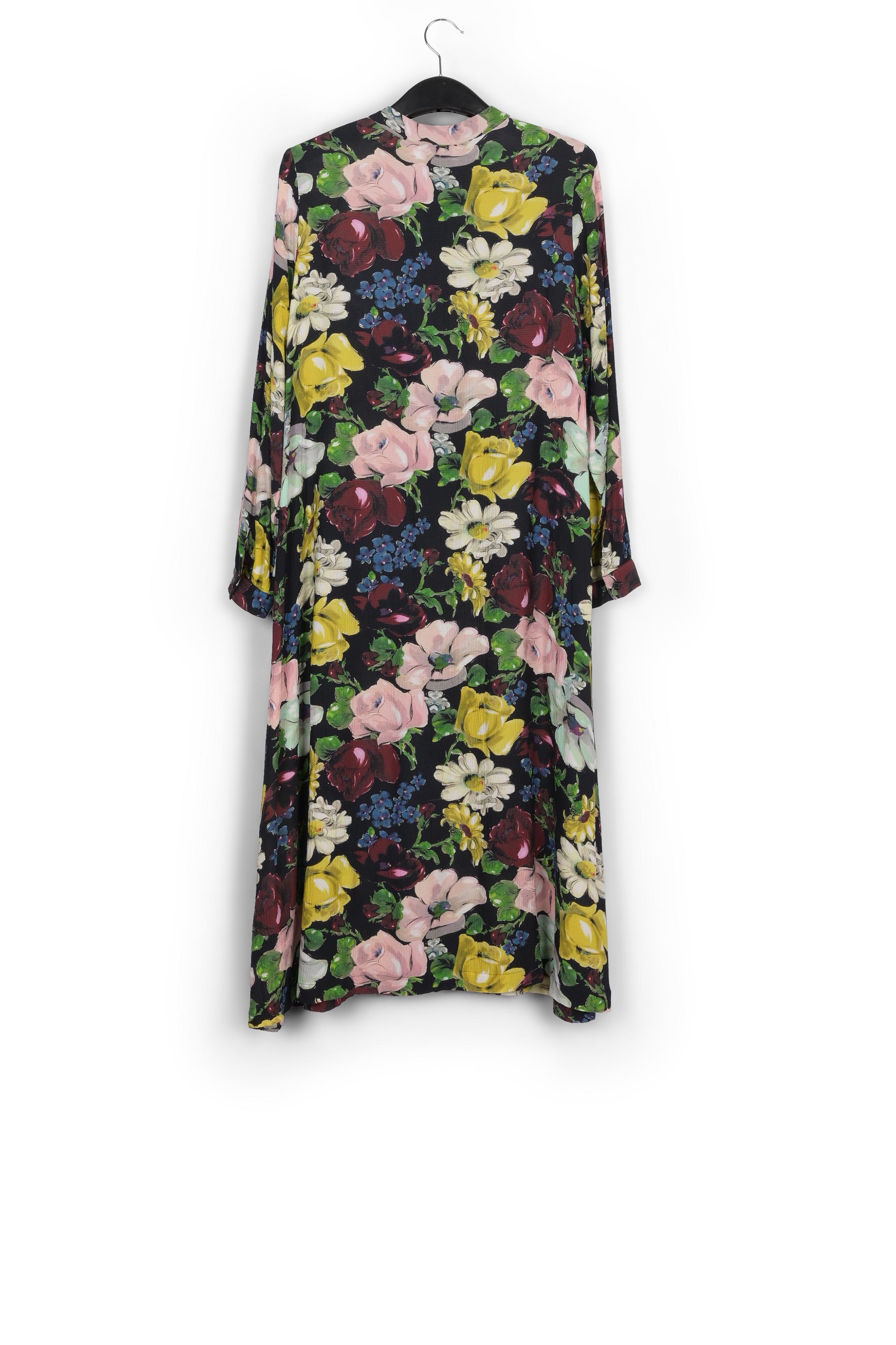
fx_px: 1718
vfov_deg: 42.7
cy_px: 600
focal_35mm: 46
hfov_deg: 29.2
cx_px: 441
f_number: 13
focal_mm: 38
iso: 100
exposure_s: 1/125
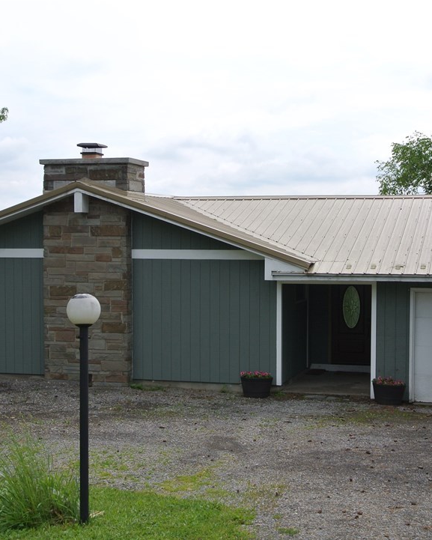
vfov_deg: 34.1
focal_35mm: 55
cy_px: 270
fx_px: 879
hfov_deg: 27.5
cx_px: 272
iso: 100
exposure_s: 1/400
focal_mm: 14.5
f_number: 5
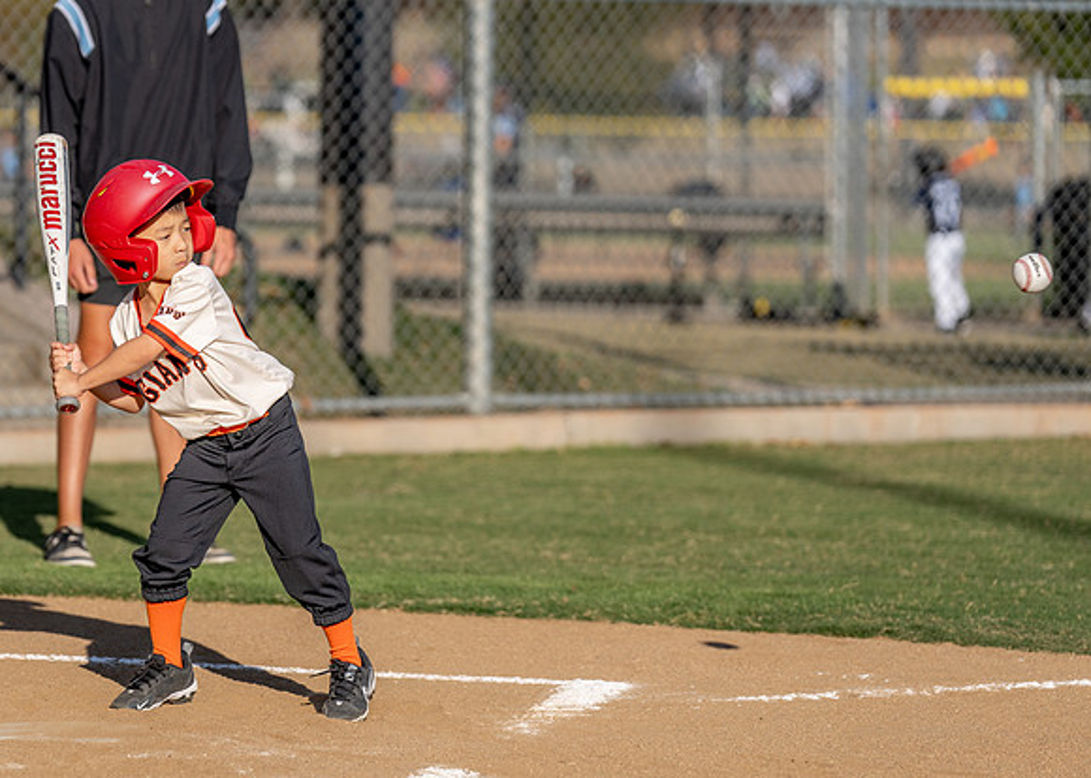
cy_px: 314
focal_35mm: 230
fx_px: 7117
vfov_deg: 6.3
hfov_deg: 8.7
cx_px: 181
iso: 100
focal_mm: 140
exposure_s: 1/2500
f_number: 2.8
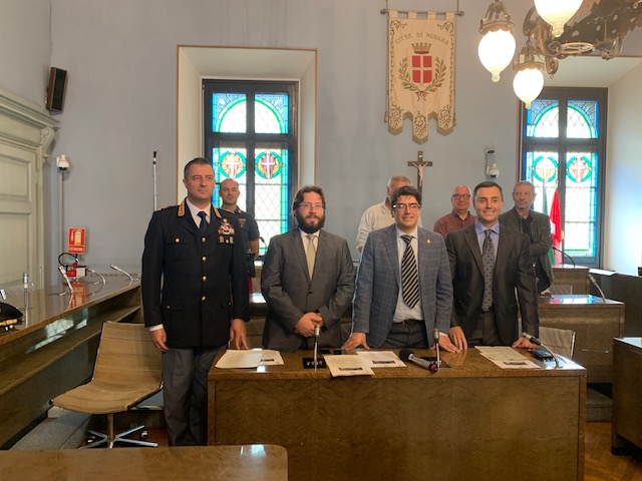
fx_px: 482
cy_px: 240
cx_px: 321
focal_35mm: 26
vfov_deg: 53.1
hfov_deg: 67.3
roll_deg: -0.4
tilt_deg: -2.9
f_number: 1.8
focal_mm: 4.25
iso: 200
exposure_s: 1/50
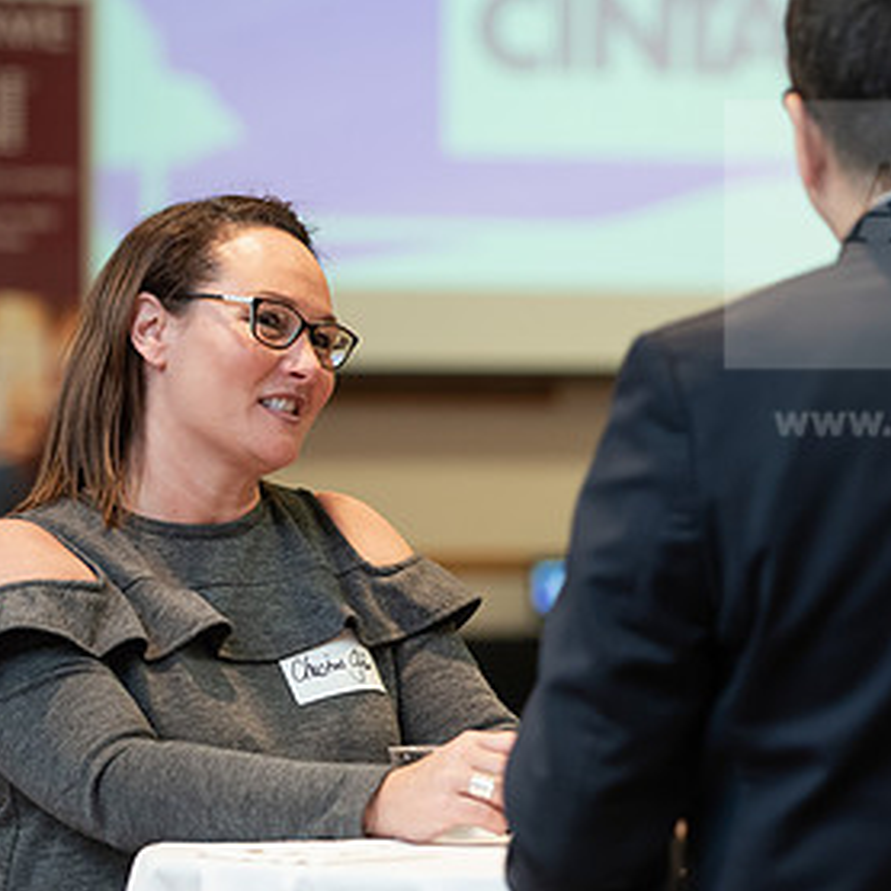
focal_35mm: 186
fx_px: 5417
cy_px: 489
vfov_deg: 9.4
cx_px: 628
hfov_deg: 9.4
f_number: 3.2
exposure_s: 1/200
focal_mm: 105
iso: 1600
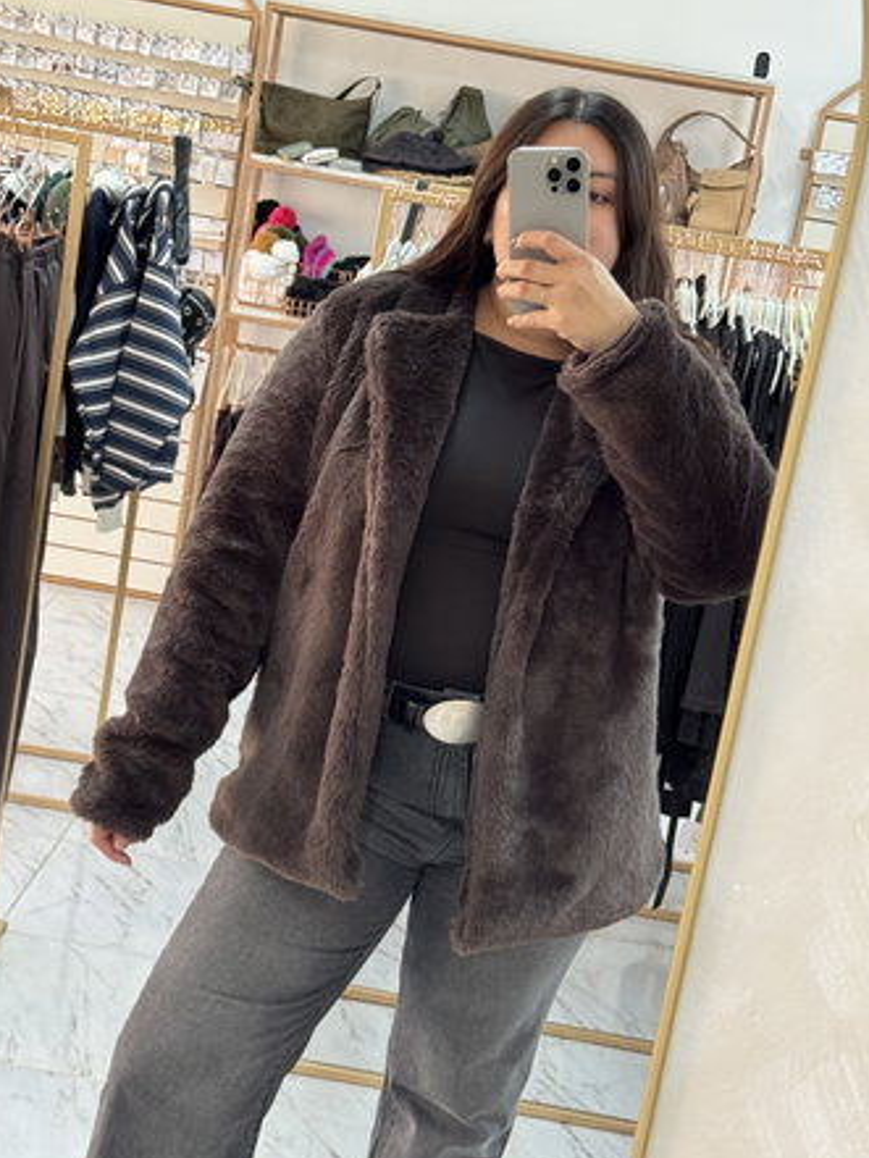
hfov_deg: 25.2
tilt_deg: -9.7
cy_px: 511
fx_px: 1940
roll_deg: -8.7
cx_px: 428
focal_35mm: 58
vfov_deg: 33.2
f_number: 1.78
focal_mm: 6.76
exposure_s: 1/50
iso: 200
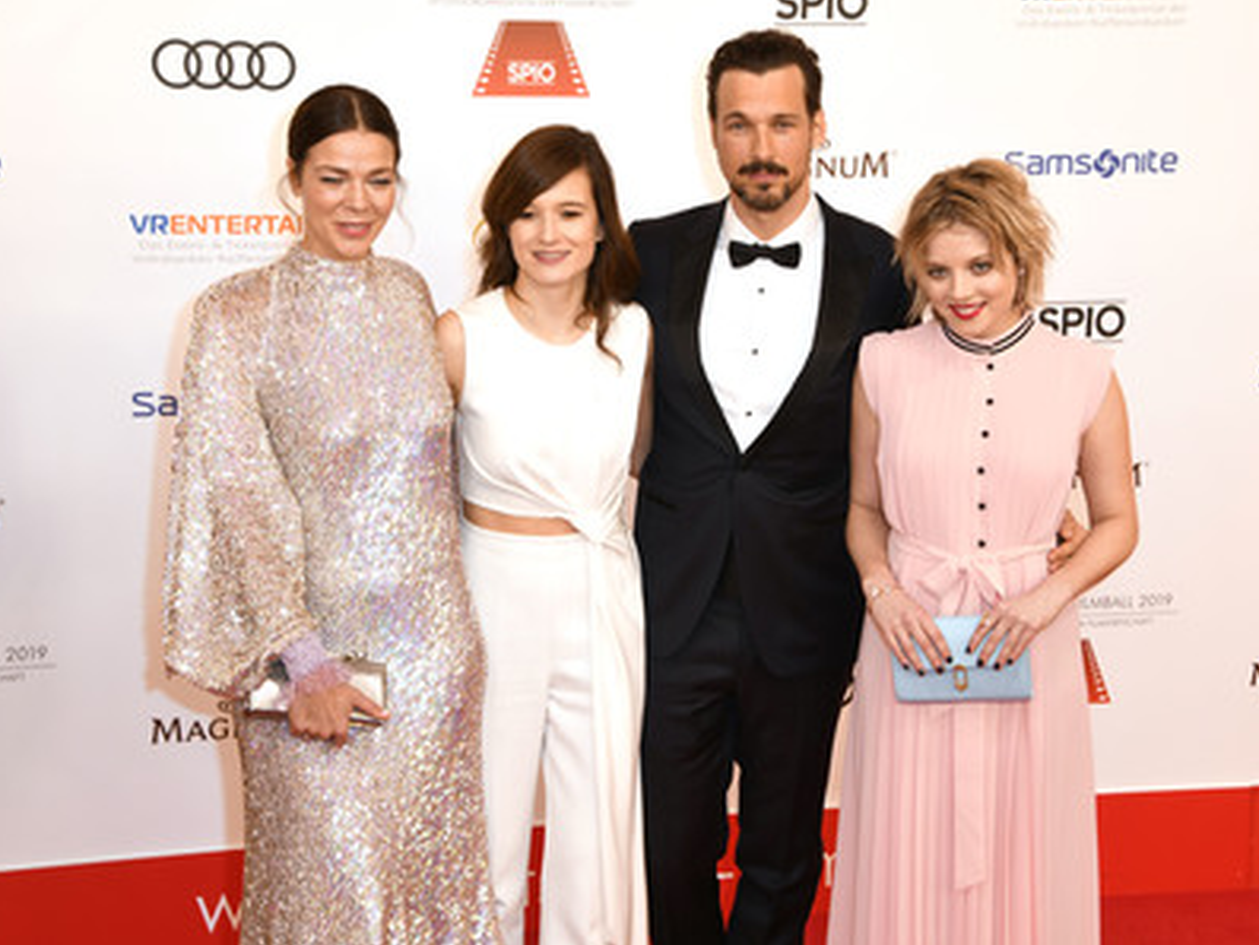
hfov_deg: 27.4
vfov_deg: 20.7
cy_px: 472
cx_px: 645
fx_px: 2583
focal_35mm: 71
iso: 320
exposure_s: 1/125
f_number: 6.3
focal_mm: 65
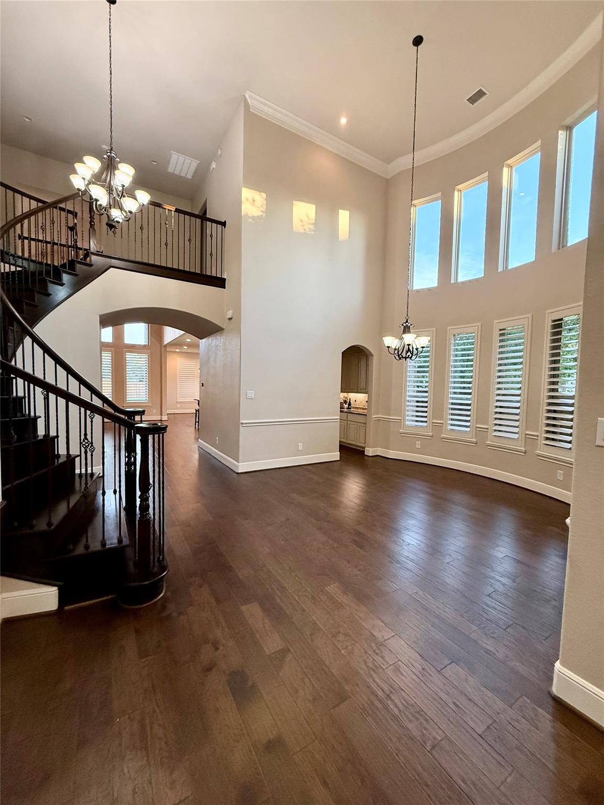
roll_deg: -1.9
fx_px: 326
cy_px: 402
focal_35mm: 14
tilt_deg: -1.2
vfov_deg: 102.1
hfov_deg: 85.7
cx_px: 302
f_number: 2.2
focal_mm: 2.22
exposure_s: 1/120
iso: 320
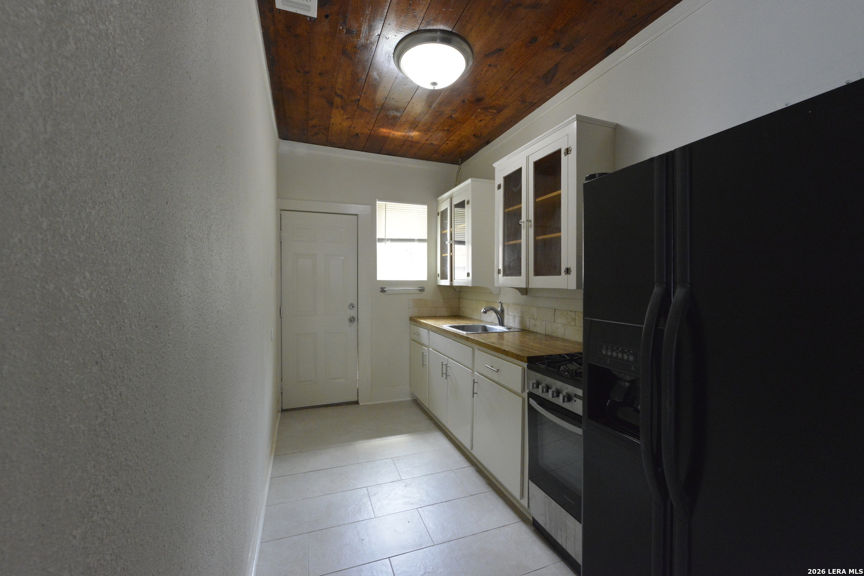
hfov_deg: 104.3
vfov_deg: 81.2
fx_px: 336
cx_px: 432
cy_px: 288
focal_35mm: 14
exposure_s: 1/60
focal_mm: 14
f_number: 11
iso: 6400
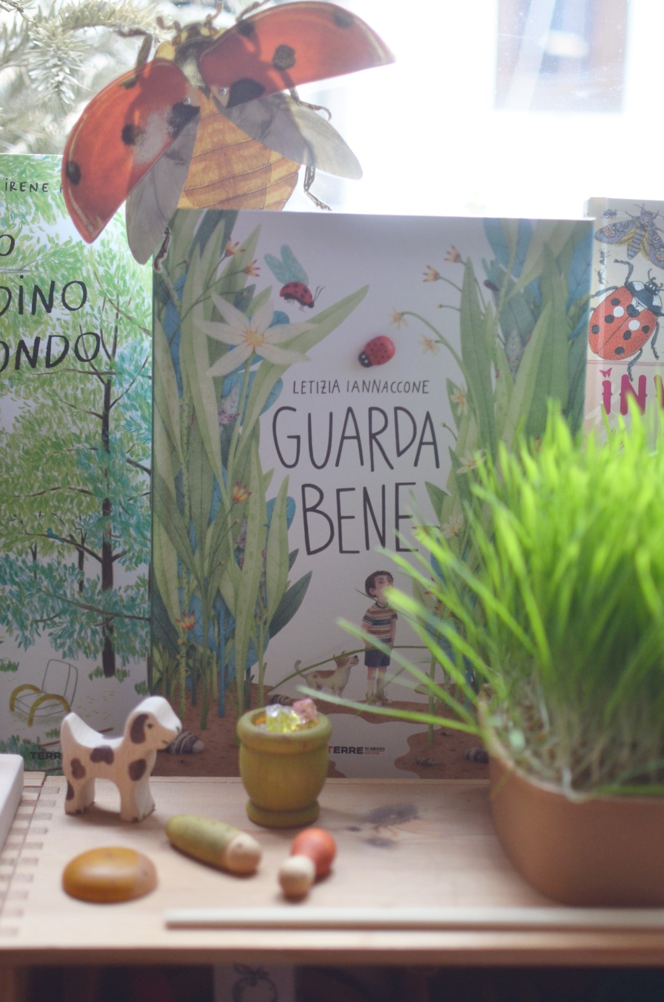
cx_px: 332
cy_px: 501
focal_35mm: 52
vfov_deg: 37.9
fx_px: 1459
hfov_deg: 25.6
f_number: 1.8
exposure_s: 1/100
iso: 500
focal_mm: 35
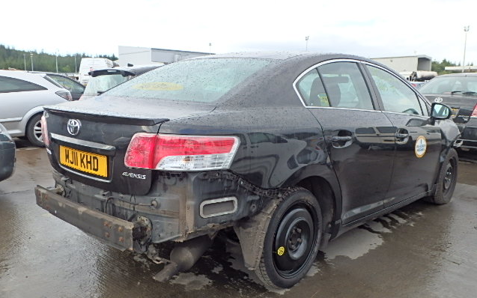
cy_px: 166
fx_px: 429
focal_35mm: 33
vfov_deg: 38.3
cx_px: 239
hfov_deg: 58.1
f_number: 4.7
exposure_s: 1/250
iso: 125
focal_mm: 5.6
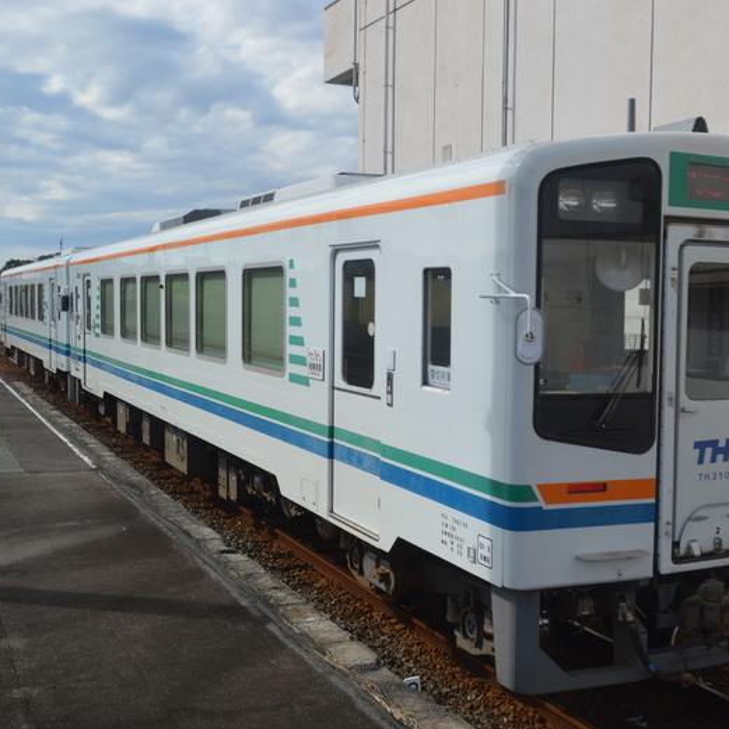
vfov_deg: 39.2
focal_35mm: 43
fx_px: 1025
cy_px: 371
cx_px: 470
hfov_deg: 38.8
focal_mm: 22
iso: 100
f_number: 8
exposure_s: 1/250
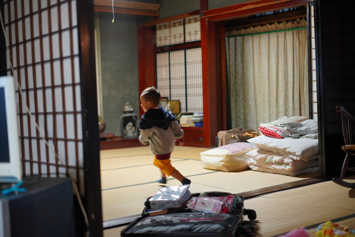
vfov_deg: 24.7
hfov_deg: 36.2
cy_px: 118
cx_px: 178
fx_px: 543
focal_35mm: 55
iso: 1600
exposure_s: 1/125
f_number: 2
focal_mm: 55
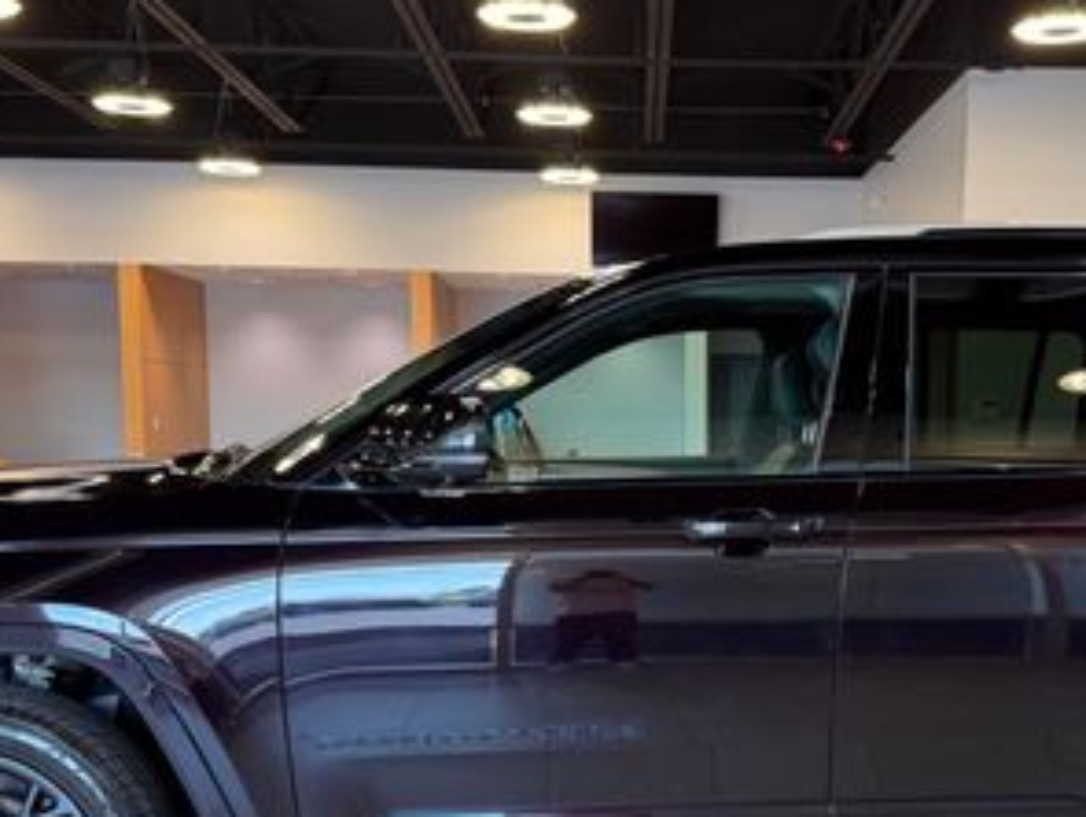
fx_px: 1633
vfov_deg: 27.7
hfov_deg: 36.3
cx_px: 740
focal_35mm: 52
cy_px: 607
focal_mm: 6.76
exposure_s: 1/120
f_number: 1.78
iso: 125
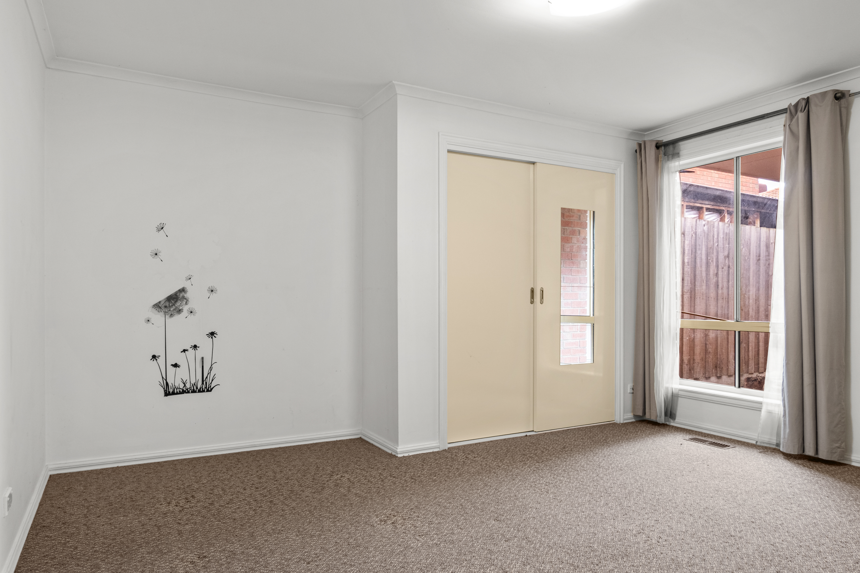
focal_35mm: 23
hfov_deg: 76.1
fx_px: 549
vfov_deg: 55.1
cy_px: 286
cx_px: 430
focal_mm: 15
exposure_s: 1/2
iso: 320
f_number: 8
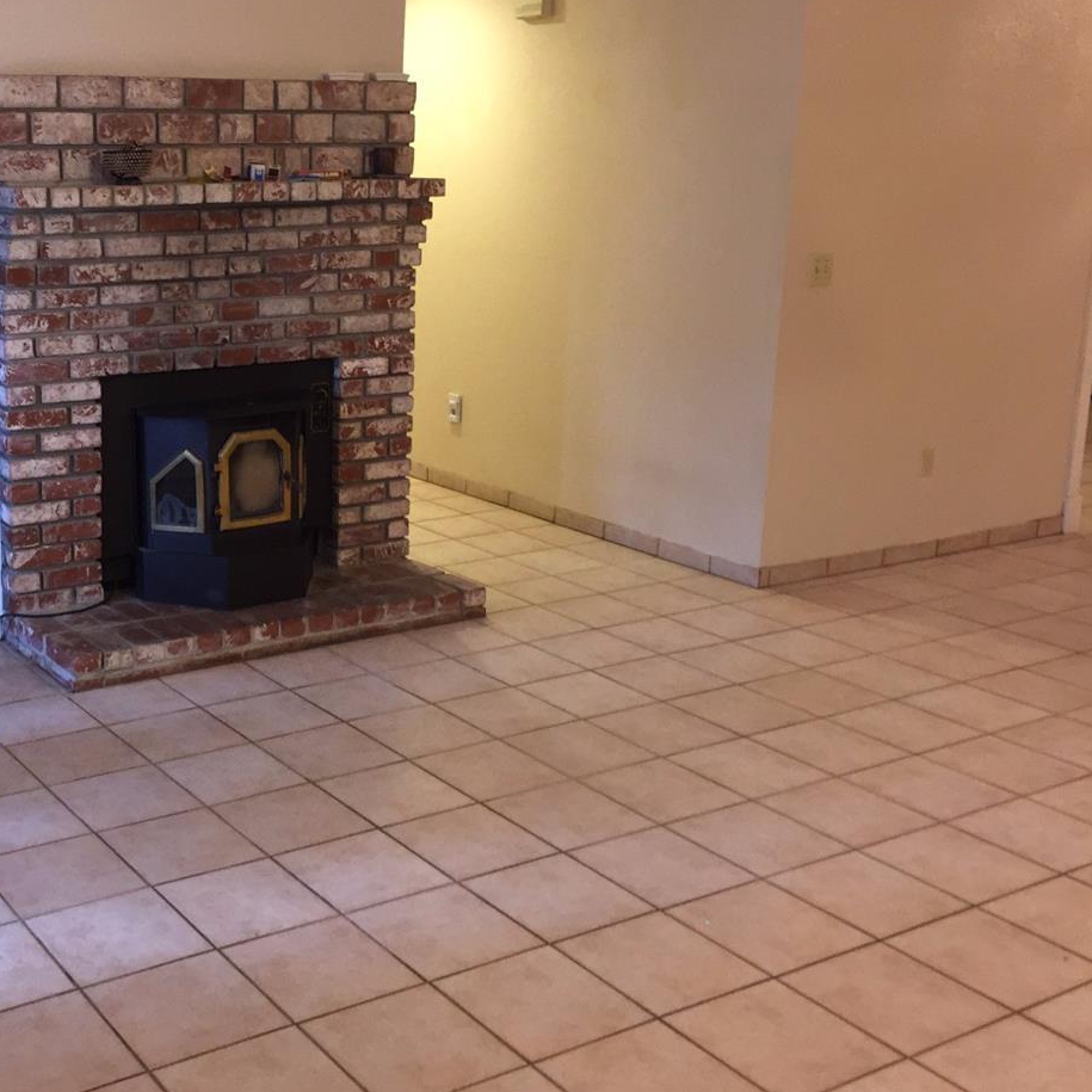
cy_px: 482
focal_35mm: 42
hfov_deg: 38.5
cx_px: 212
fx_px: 1499
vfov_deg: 40.0
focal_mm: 4.15
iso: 80
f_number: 2.2
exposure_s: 1/24
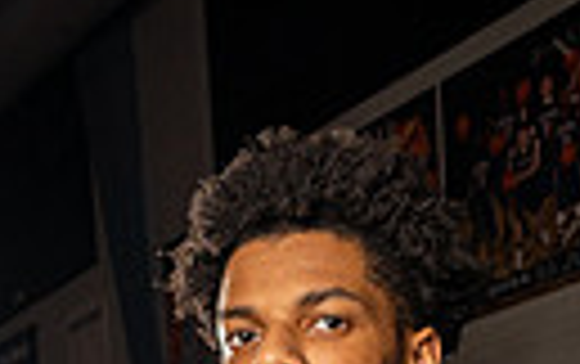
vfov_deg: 12.2
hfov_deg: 24.3
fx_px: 1345
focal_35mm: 85
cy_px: 885
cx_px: 333
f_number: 7.1
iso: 320
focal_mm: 24
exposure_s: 1/200
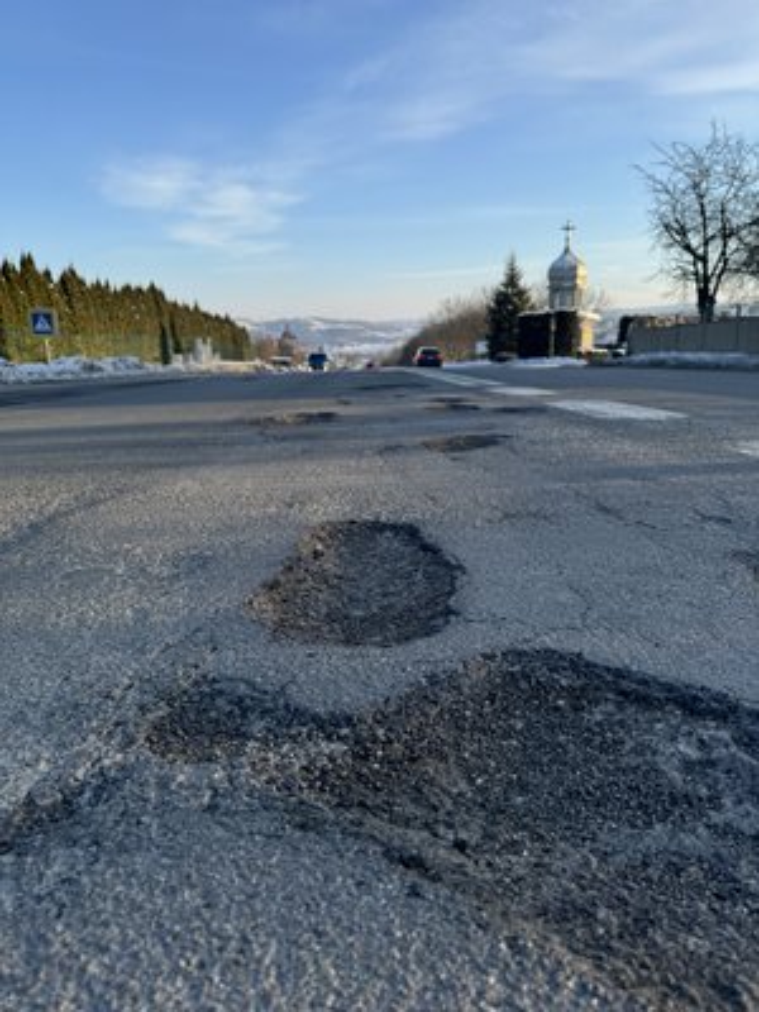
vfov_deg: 71.6
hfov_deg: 56.8
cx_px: 380
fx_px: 702
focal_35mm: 24
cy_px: 506
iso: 80
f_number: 1.78
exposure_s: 1/1678
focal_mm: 6.76
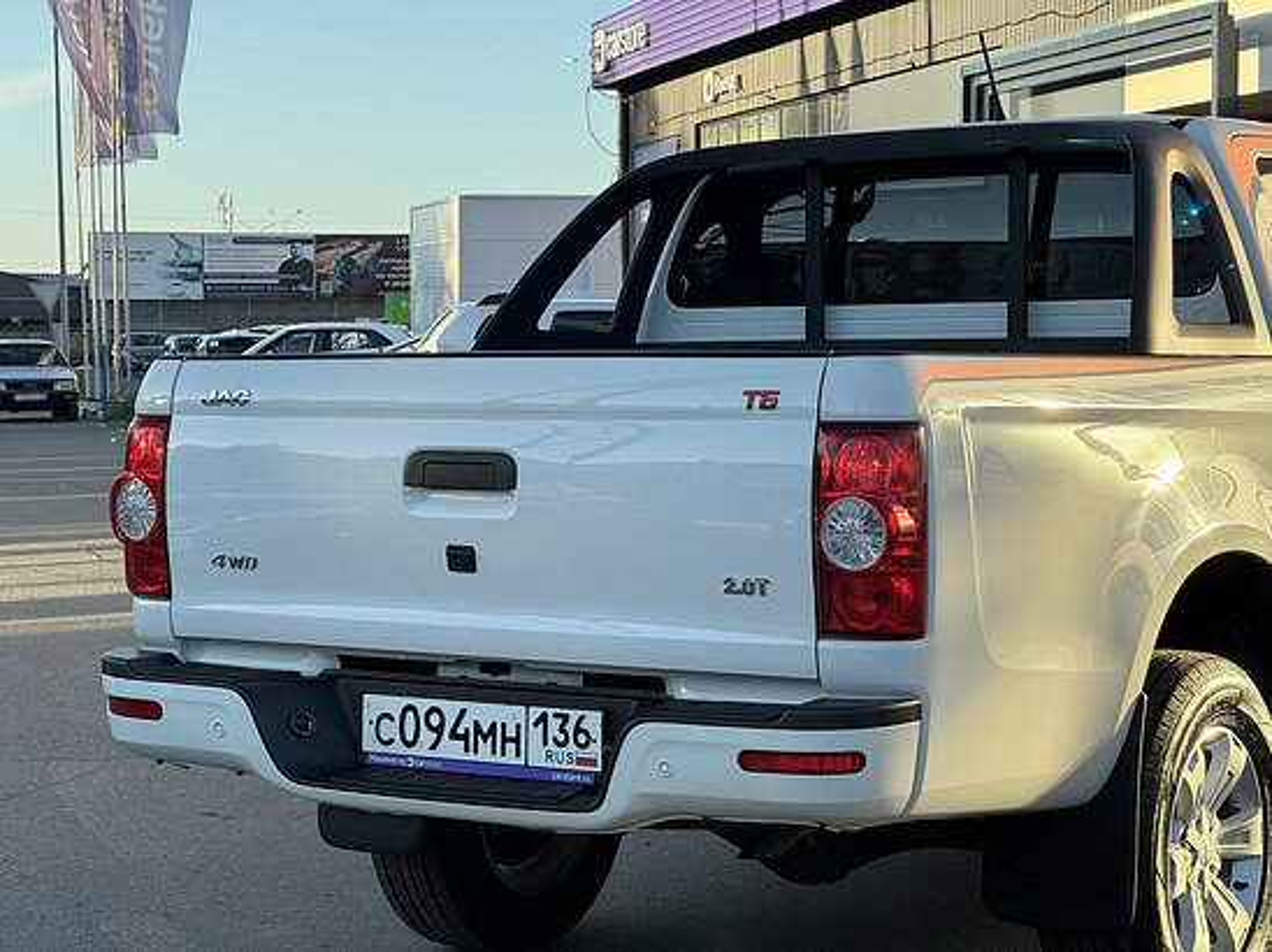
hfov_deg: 25.4
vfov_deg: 19.1
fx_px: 2827
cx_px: 636
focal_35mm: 77
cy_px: 476
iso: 32
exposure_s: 1/99
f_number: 2.8
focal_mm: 9
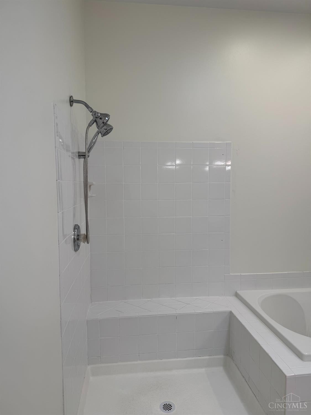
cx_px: 156
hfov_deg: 56.8
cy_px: 208
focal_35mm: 24
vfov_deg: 71.6
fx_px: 287
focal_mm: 6.76
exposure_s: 1/182
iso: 64
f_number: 1.78
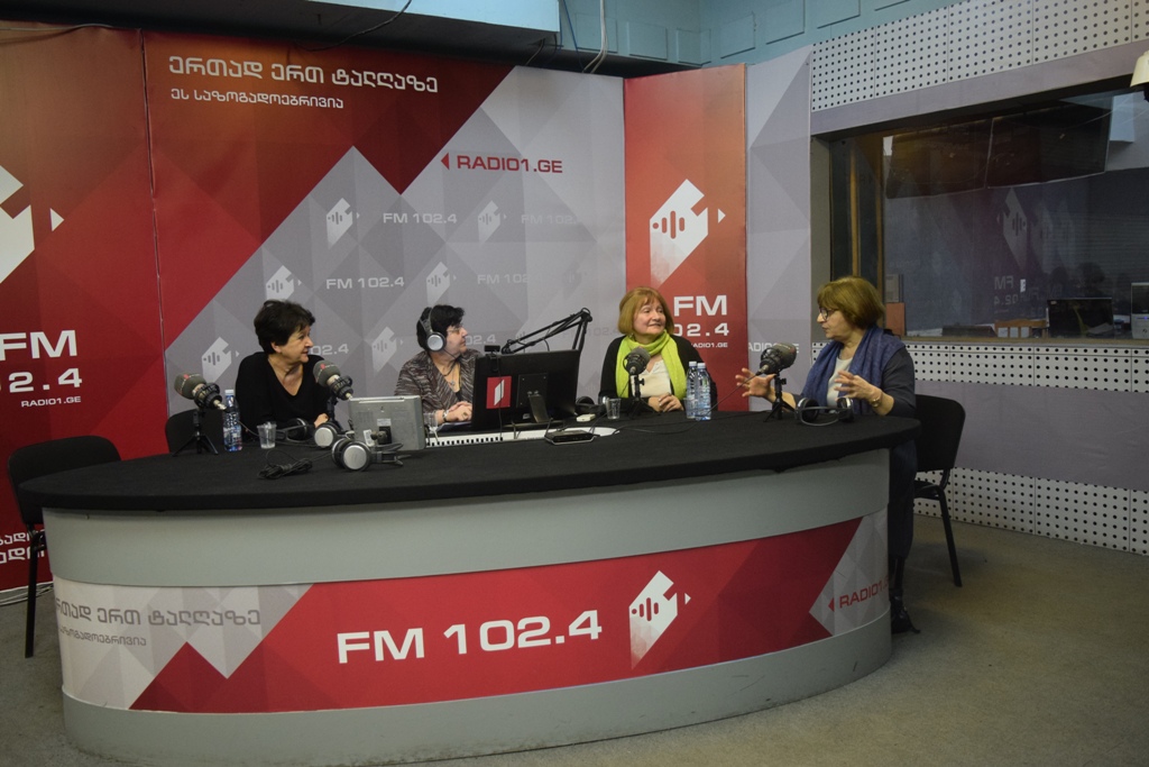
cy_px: 384
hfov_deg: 59.5
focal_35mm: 32
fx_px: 1005
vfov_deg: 41.7
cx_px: 574
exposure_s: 1/60
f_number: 3.8
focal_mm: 21
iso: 2000
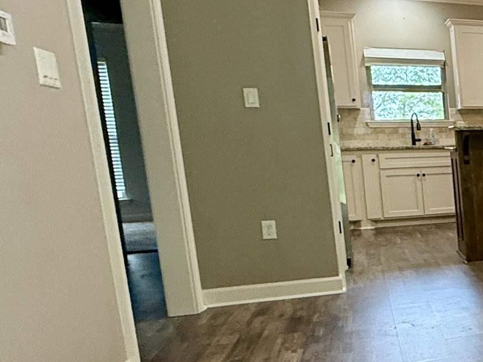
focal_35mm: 49
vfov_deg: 29.5
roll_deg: +1.2
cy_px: 235
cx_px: 741
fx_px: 684
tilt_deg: -8.3
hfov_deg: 26.6
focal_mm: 2.22
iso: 400
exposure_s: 1/60
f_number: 2.2
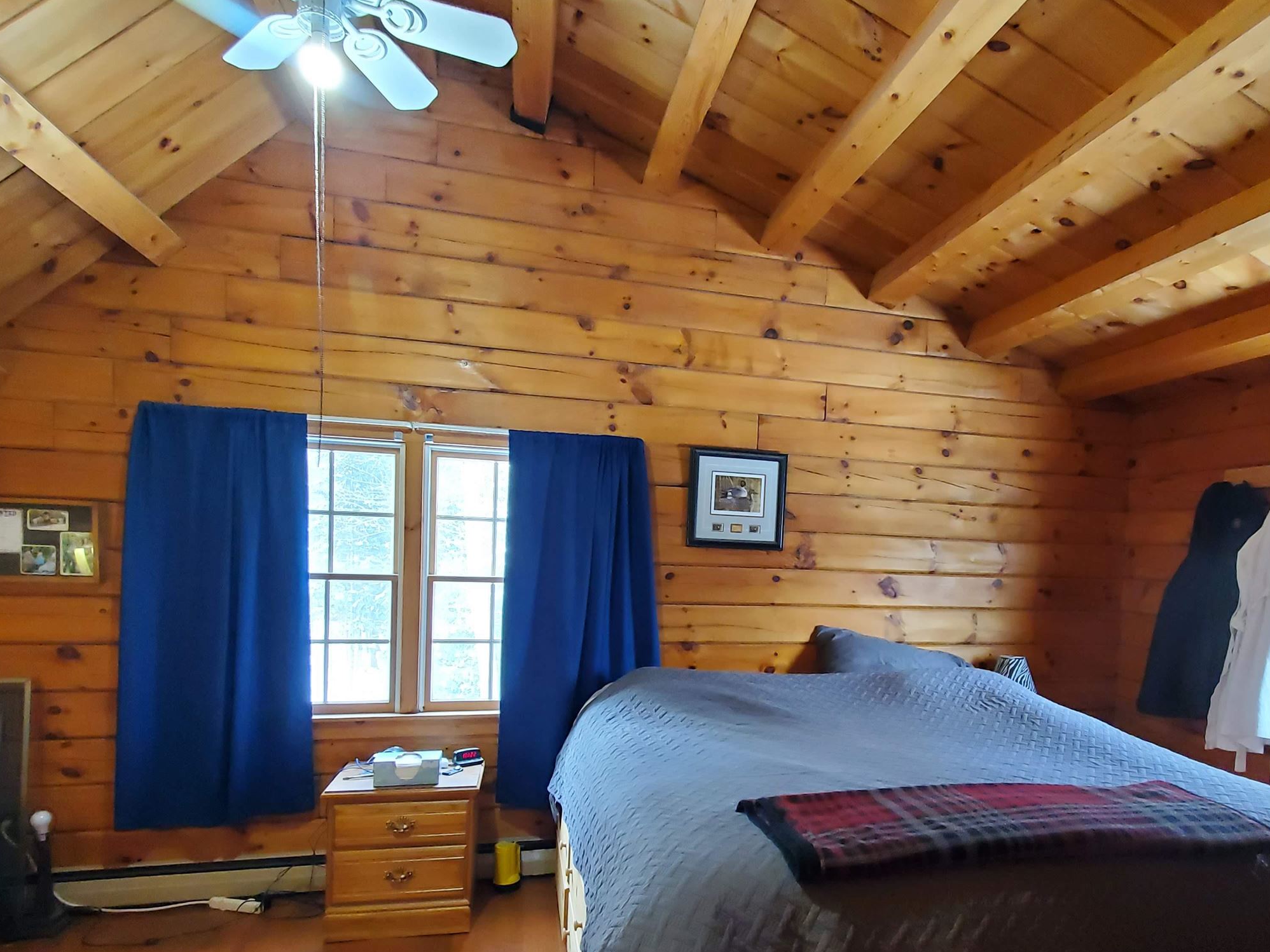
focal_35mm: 20
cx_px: 739
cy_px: 579
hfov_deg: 81.1
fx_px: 734
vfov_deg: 65.3
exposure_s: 1/30
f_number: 2.2
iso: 500
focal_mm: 1.8
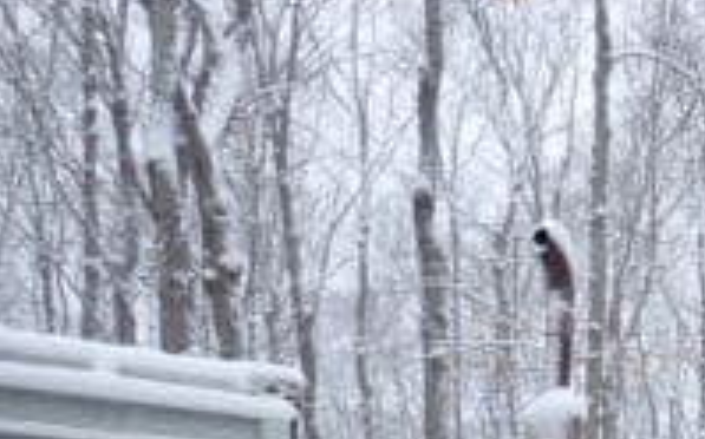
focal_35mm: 80
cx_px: 1031
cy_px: 754
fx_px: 1536
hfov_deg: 21.9
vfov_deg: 14.6
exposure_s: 1/80
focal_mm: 4.5
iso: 200
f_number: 2
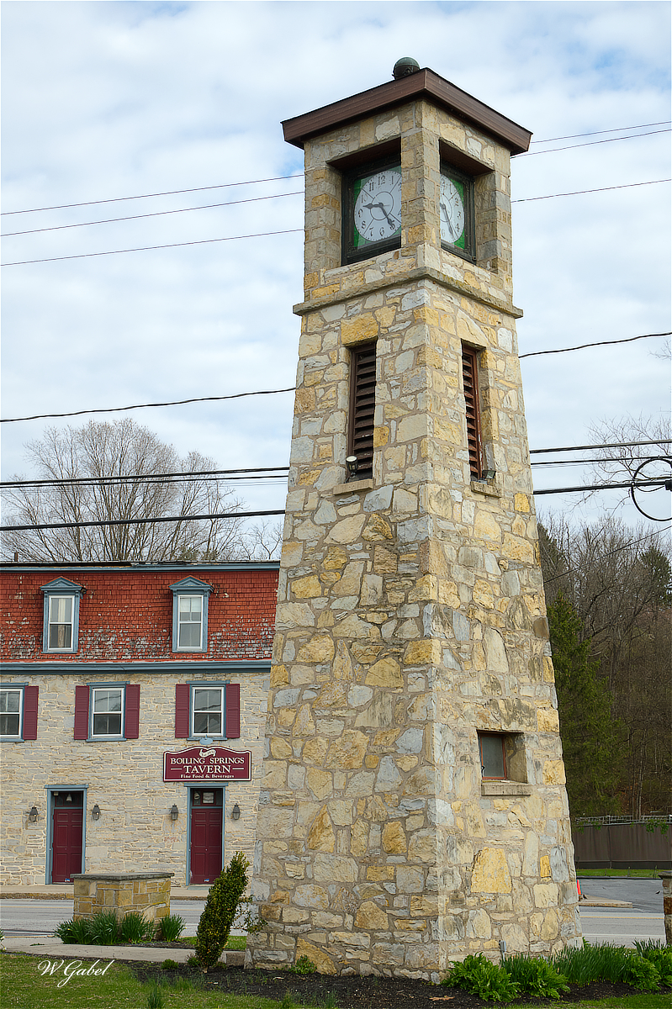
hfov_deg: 28.1
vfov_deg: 41.1
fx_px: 1345
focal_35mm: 48
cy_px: 504
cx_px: 336
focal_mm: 48
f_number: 14
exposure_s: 1/160
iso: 250
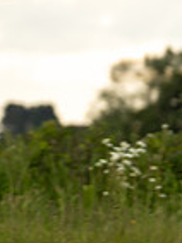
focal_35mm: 494
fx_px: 3474
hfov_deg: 2.9
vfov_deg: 4.0
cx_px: -384
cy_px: -42
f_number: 3.2
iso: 250
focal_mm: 105
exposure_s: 1/500
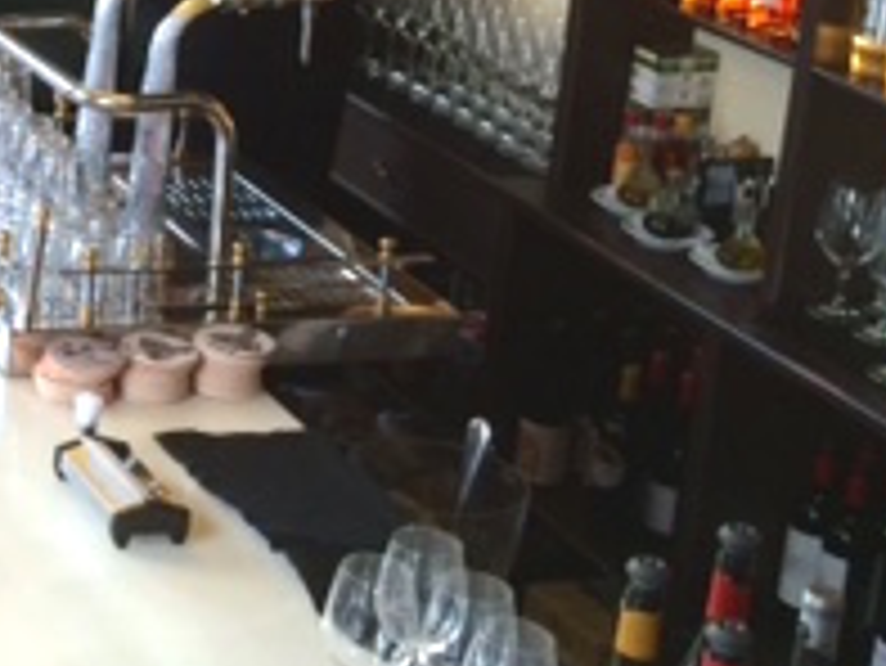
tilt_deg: -15.2
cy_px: 18
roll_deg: -1.6
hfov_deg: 18.9
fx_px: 2407
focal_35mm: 94
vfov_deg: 15.5
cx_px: -342
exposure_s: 1/30
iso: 64
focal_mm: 4.15
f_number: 2.2
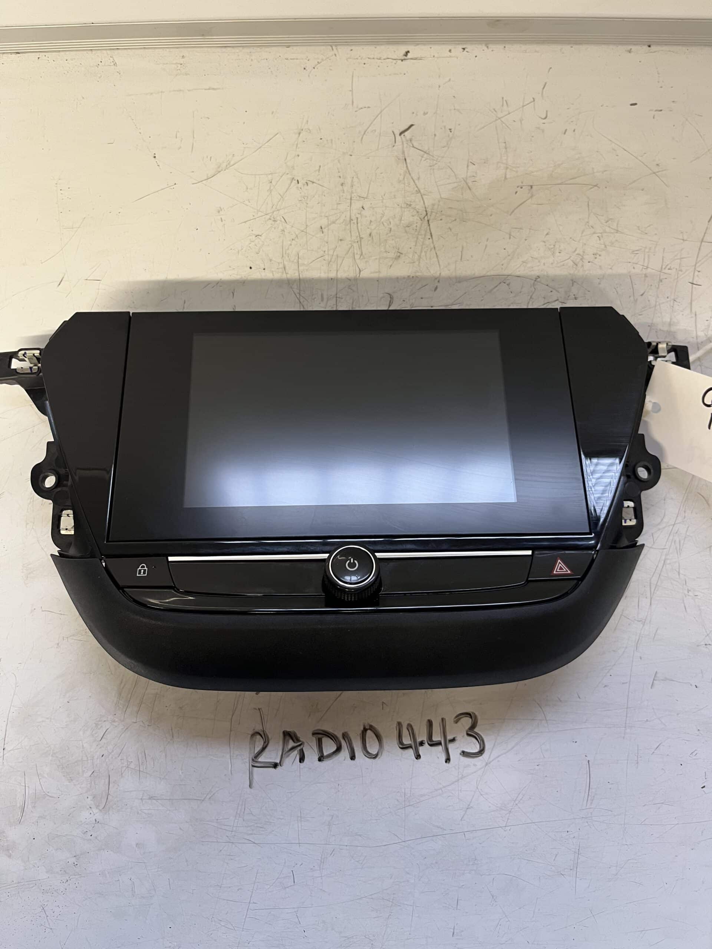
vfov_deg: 67.3
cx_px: 356
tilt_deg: -78.0
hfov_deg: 53.1
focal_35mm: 26
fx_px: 713
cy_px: 474
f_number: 1.6
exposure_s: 1/50
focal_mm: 5.1
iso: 125
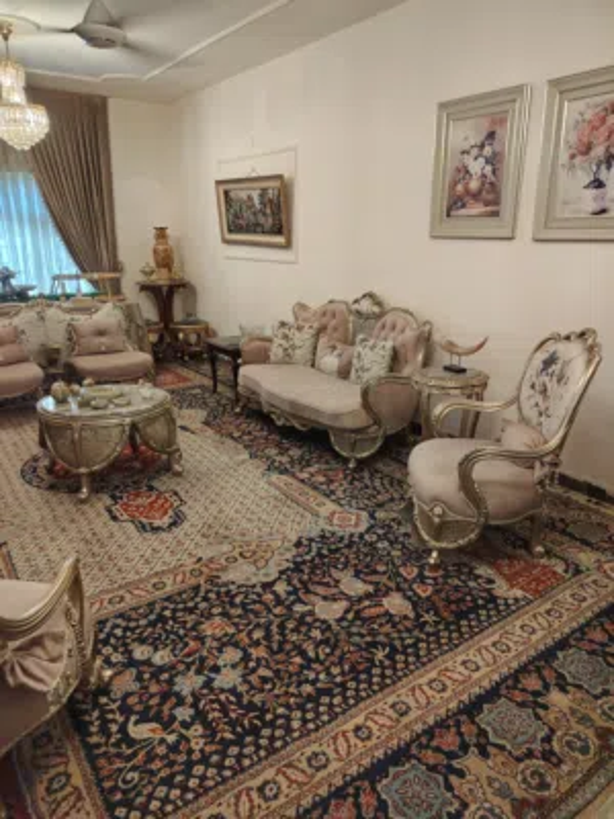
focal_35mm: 24
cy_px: 410
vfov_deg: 71.6
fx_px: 568
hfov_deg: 56.8
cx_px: 307
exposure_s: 1/25
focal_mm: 5.25
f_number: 1.75
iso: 897
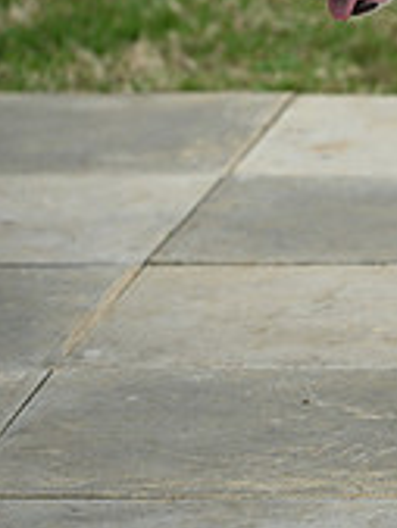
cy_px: -17
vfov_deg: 4.4
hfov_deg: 3.3
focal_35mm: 445
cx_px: 903
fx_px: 6796
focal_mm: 135
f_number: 4.5
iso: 160
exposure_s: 1/1000
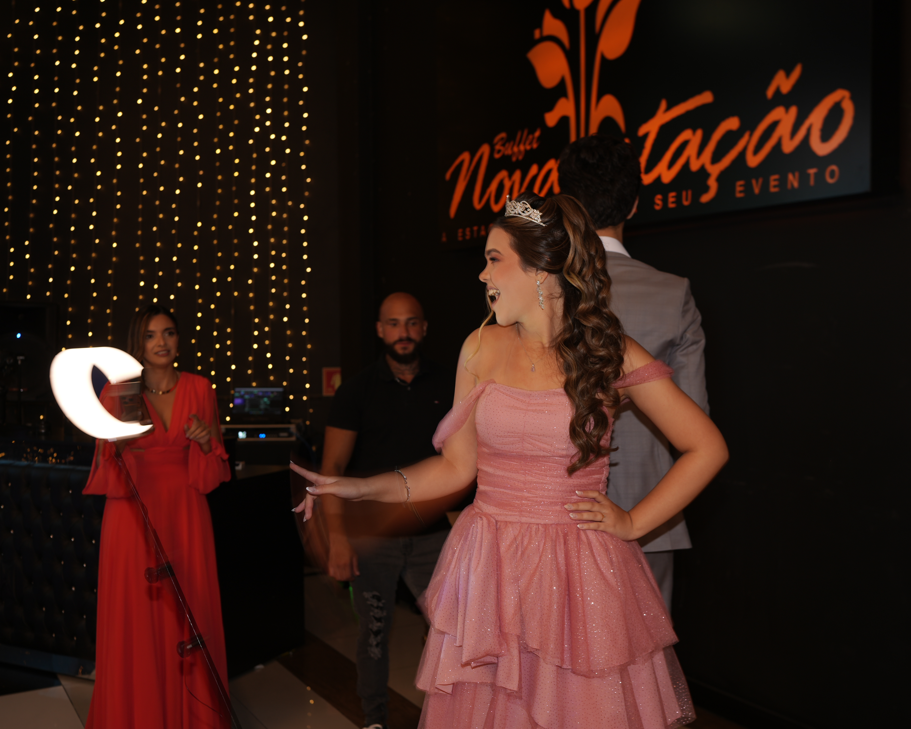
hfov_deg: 45.7
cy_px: 360
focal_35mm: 40
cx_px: 515
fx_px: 1078
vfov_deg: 37.3
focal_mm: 35
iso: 125
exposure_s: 1/13
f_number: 3.2
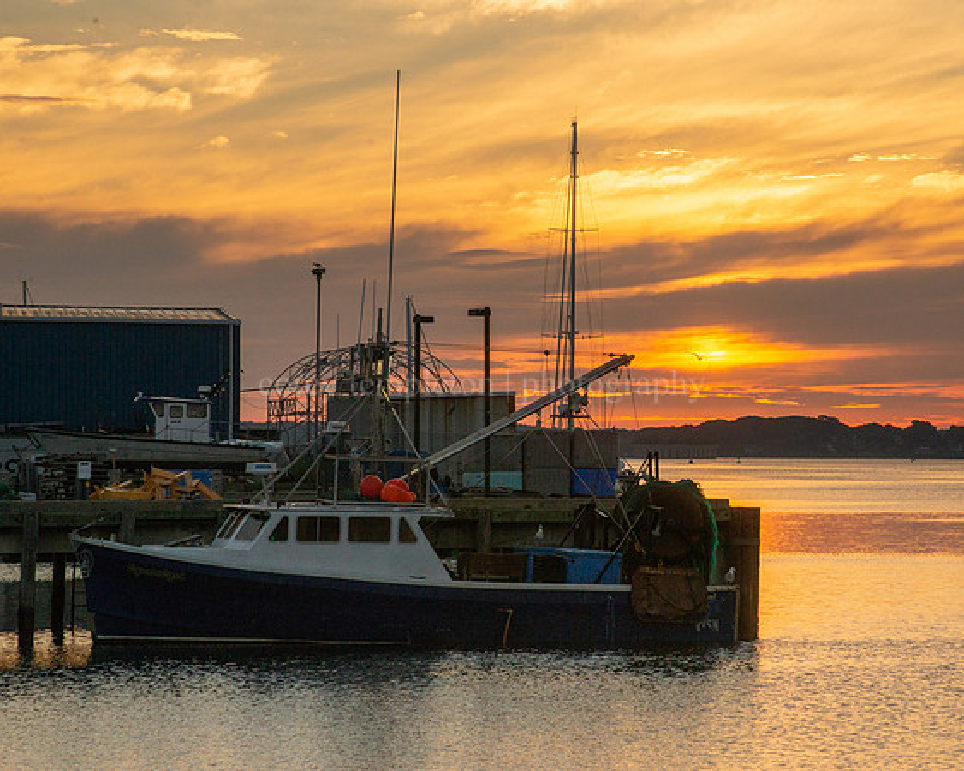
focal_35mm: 122
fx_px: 3485
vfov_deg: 12.6
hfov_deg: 15.7
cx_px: 561
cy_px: 394
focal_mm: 105
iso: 640
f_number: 14
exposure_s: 1/1000
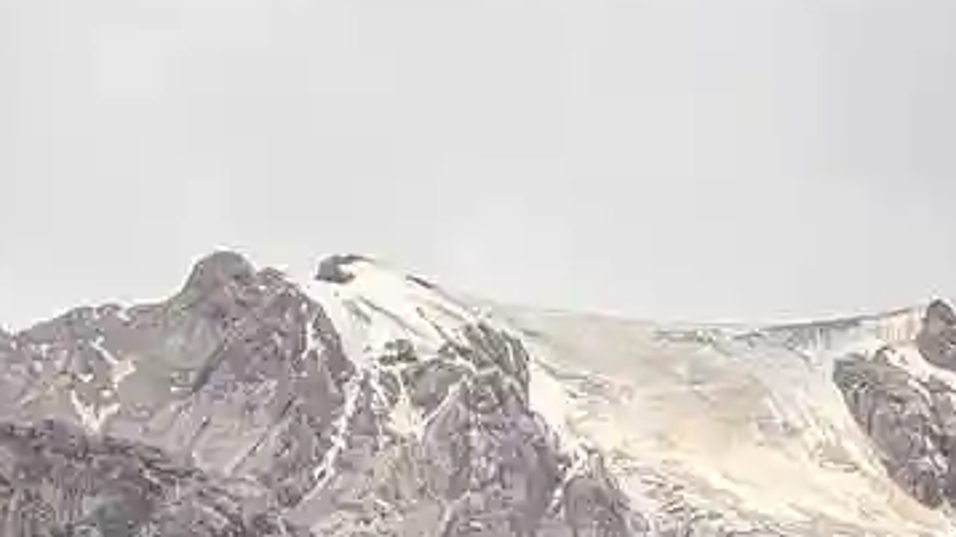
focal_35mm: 375
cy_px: 1440
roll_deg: -1.1
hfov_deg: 5.6
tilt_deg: +3.7
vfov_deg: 3.2
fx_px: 9502
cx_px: -1143
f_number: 2.8
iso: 25
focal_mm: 9
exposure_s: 1/713
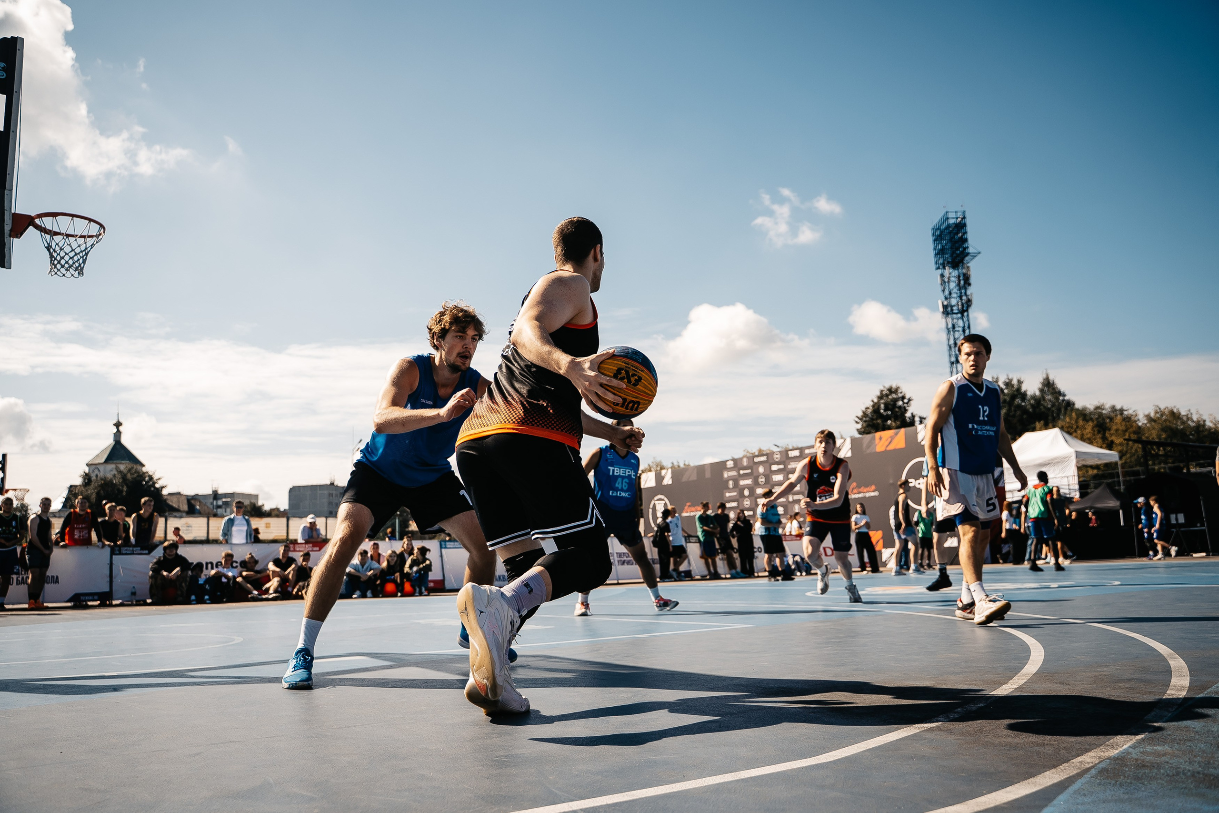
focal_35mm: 28
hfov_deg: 65.5
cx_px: 610
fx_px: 948
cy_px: 406
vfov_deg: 46.4
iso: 100
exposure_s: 1/1600
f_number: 3.5
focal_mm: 28
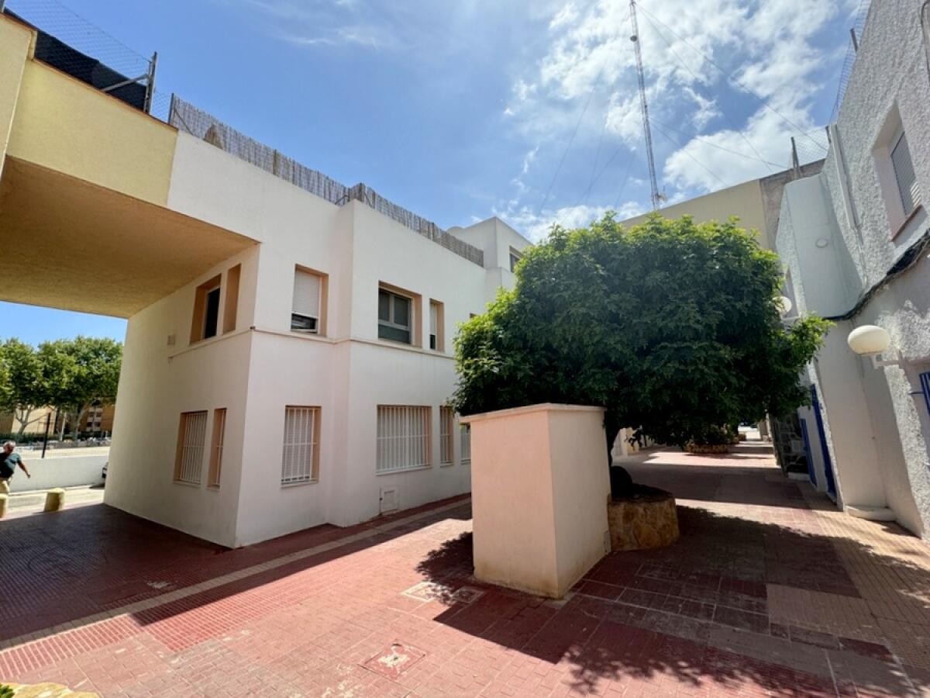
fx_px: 376
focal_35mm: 14
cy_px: 349
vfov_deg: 85.7
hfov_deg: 102.1
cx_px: 465
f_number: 2.2
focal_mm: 2.22
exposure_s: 1/2028
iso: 50
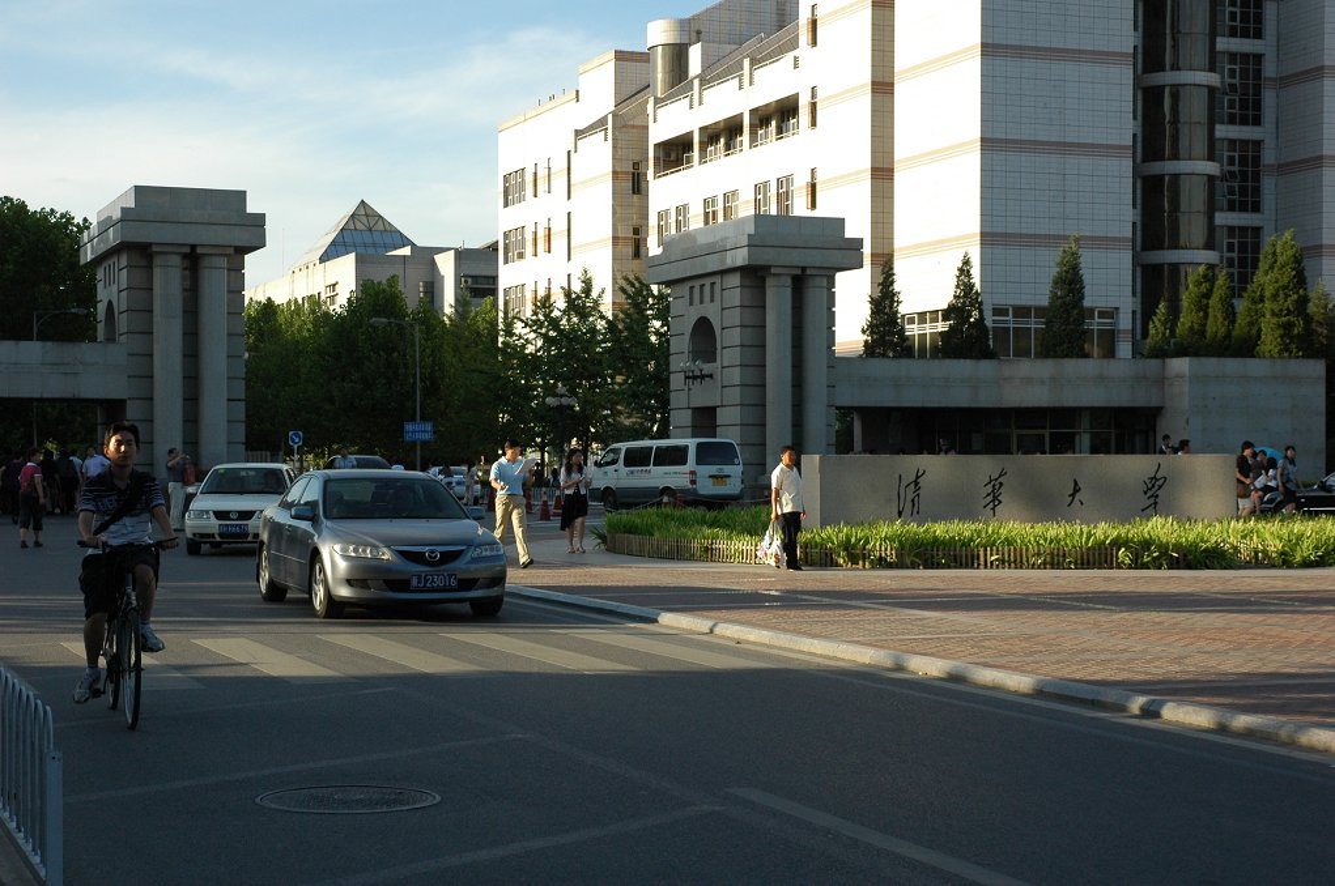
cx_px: 668
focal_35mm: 60
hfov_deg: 33.4
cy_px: 443
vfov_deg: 22.6
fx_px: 2222
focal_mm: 40
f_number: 10
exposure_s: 1/320
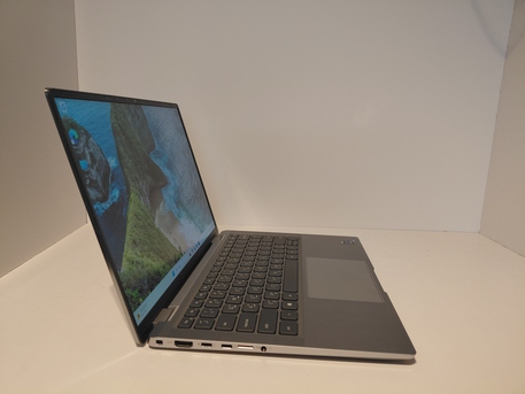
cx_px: 262
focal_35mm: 25
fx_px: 379
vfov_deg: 54.9
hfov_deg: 69.4
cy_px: 197
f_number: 1.8
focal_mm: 4.69
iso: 125
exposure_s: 1/120
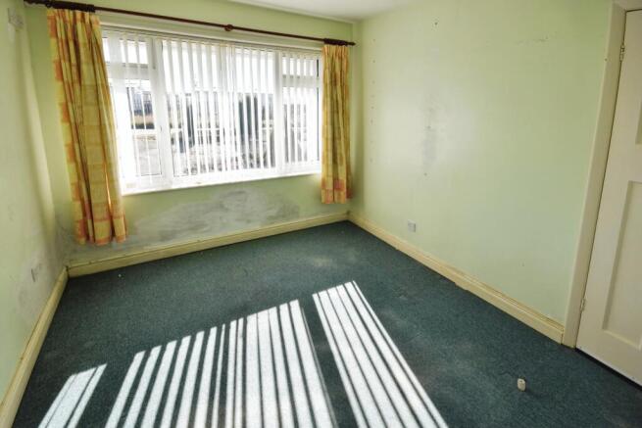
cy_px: 214
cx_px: 321
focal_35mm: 15
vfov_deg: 77.4
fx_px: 268
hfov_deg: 100.4
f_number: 8
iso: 320
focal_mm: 10
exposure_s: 1/250
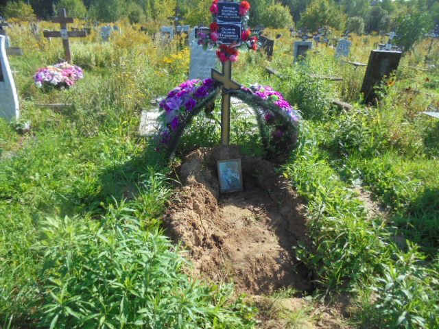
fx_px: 330
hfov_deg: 67.3
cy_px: 164
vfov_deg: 53.1
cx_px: 220
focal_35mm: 26
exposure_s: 1/400
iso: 100
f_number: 3.5
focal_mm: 4.6
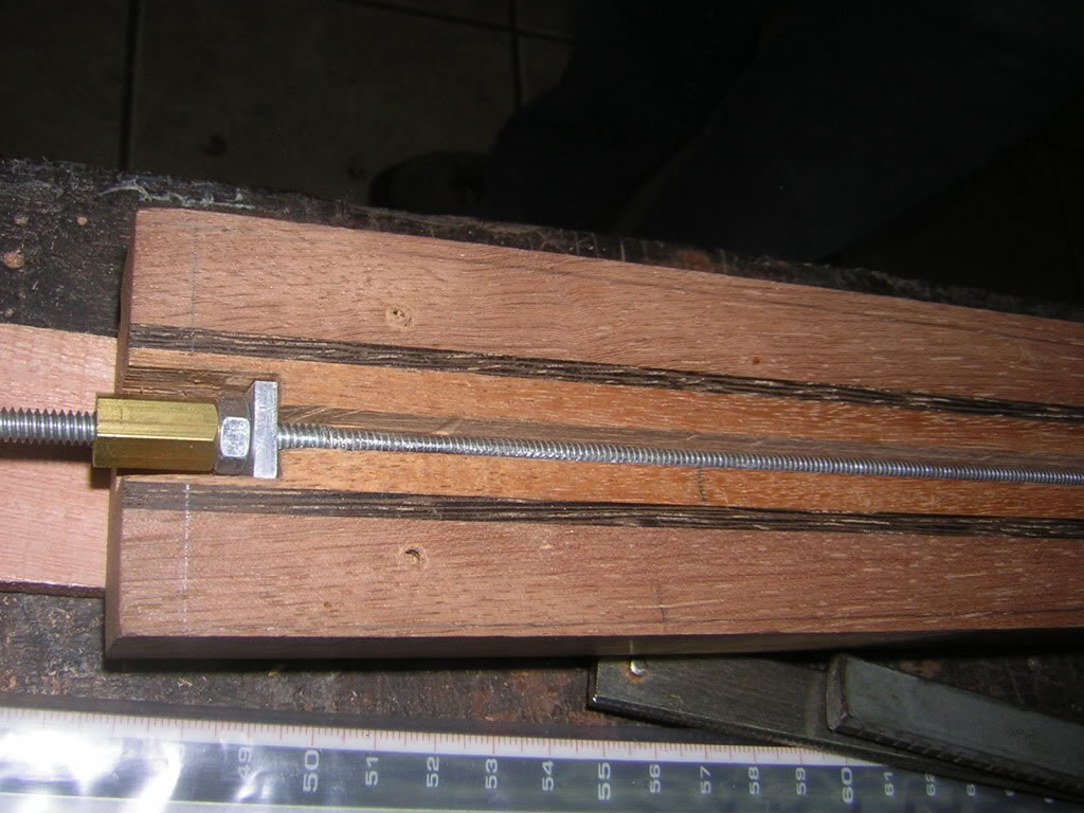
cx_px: 542
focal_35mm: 36
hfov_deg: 51.4
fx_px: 1127
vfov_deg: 39.7
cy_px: 406
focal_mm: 4.7
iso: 50
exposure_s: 1/60
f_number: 5.2
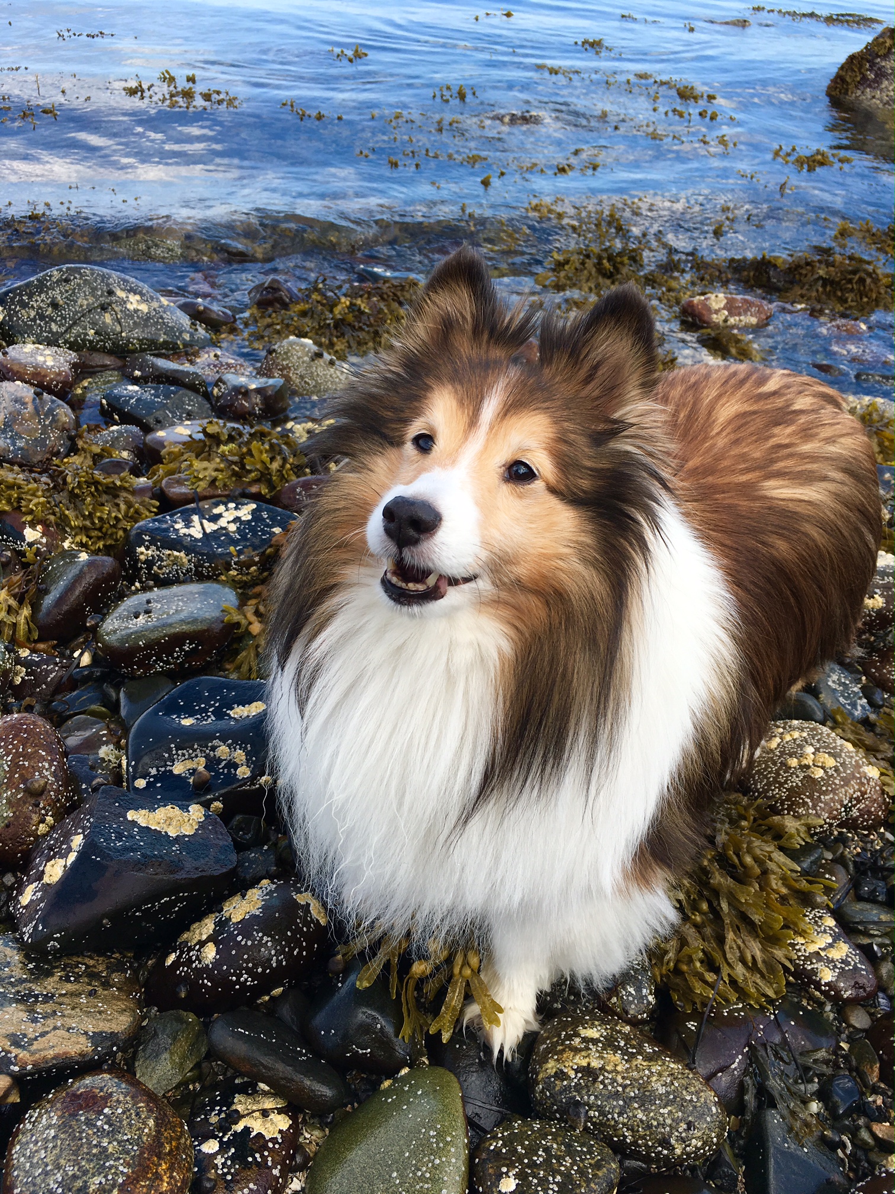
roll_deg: -5.2
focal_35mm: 29
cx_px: 448
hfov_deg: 48.2
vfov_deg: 61.7
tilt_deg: -37.2
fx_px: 1000
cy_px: 597
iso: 25
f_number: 2.2
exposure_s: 1/481
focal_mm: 4.15
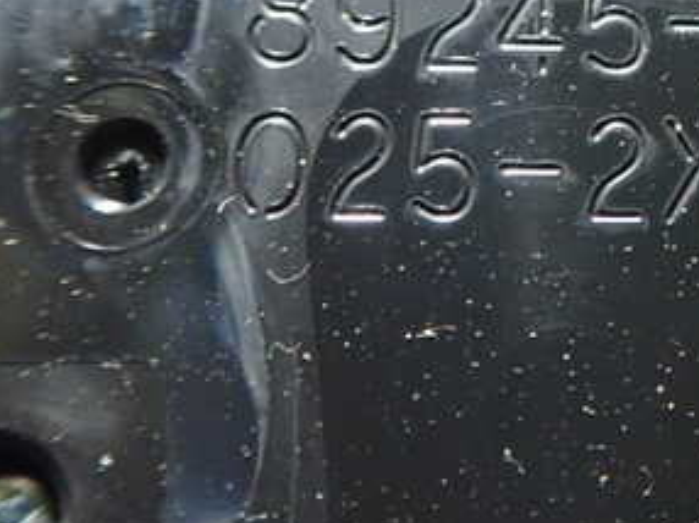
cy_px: 71
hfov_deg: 29.0
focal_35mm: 63
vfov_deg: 22.8
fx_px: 1271
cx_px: 684
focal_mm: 5.5
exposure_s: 1/40
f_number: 2.3
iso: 800
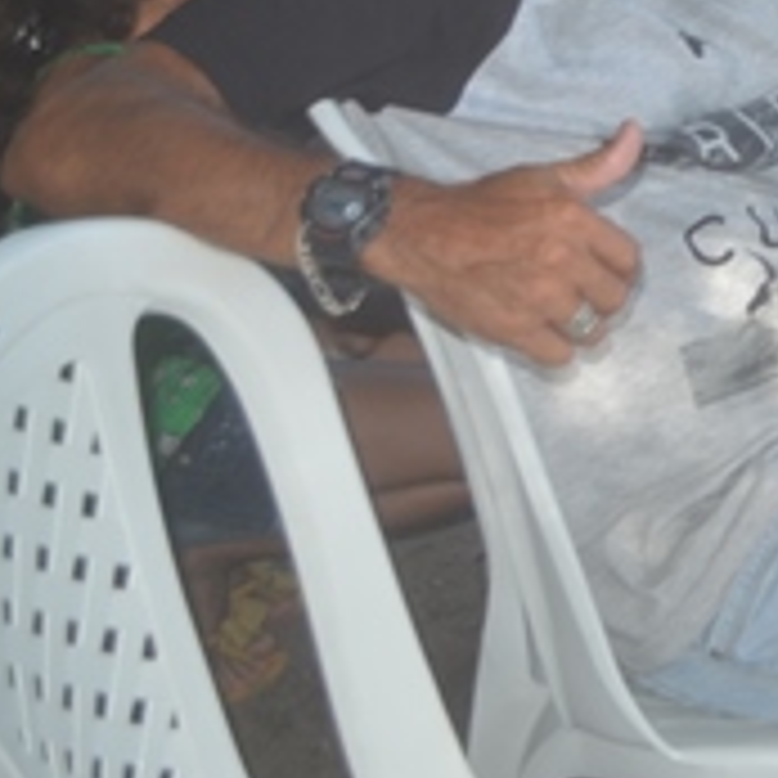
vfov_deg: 16.2
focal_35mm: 104
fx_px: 2644
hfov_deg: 14.9
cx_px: 1345
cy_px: -110
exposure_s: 1/125
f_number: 4
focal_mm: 22
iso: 110
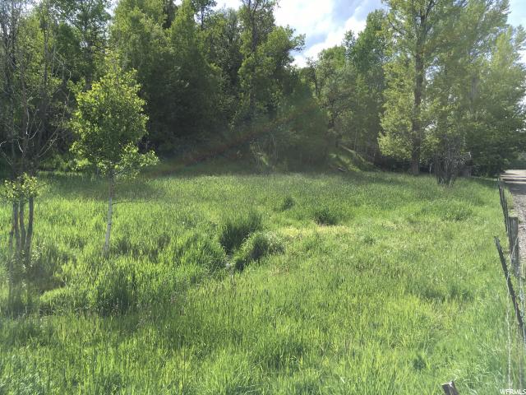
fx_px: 441
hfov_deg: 61.7
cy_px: 198
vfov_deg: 48.2
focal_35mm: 29
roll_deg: -2.9
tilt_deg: -2.3
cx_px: 263
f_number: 2.2
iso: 25
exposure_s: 1/777
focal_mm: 4.15
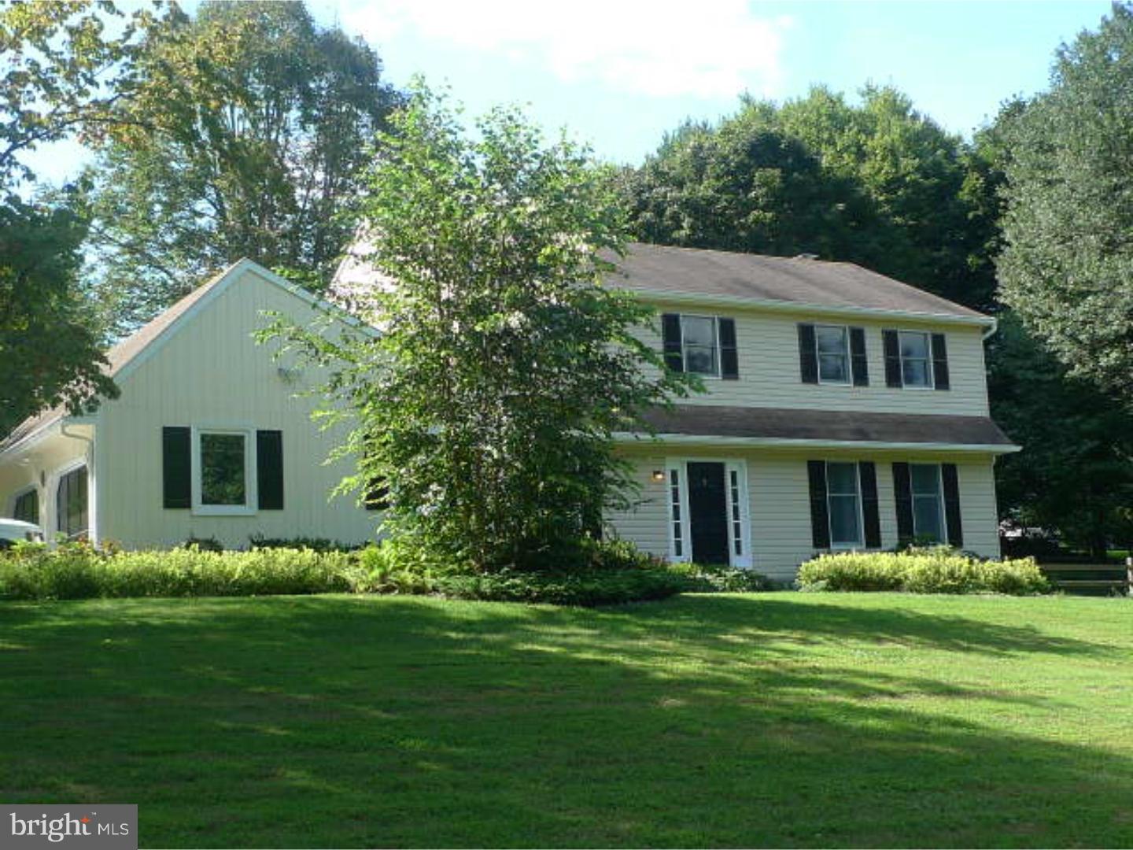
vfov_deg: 29.1
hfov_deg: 38.2
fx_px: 1637
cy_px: 425
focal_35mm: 50
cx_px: 566
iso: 80
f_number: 2.8
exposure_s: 1/320
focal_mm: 5.9
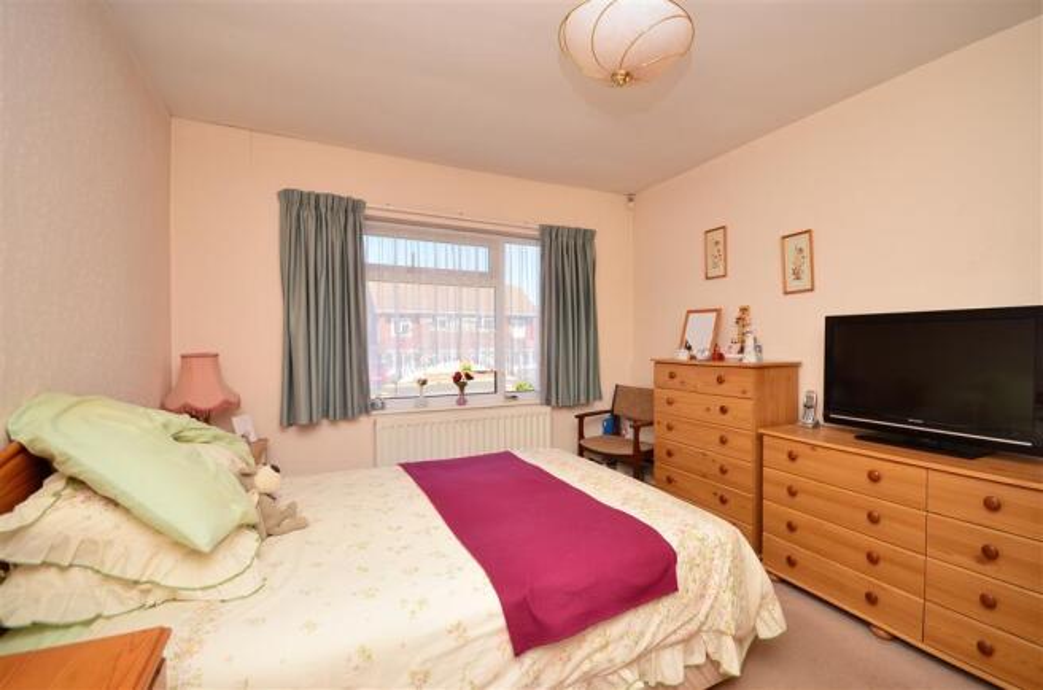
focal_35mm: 15
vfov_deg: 77.0
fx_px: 434
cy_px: 345
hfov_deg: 100.5
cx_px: 522
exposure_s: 1/200
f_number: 7.1
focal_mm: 10
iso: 200
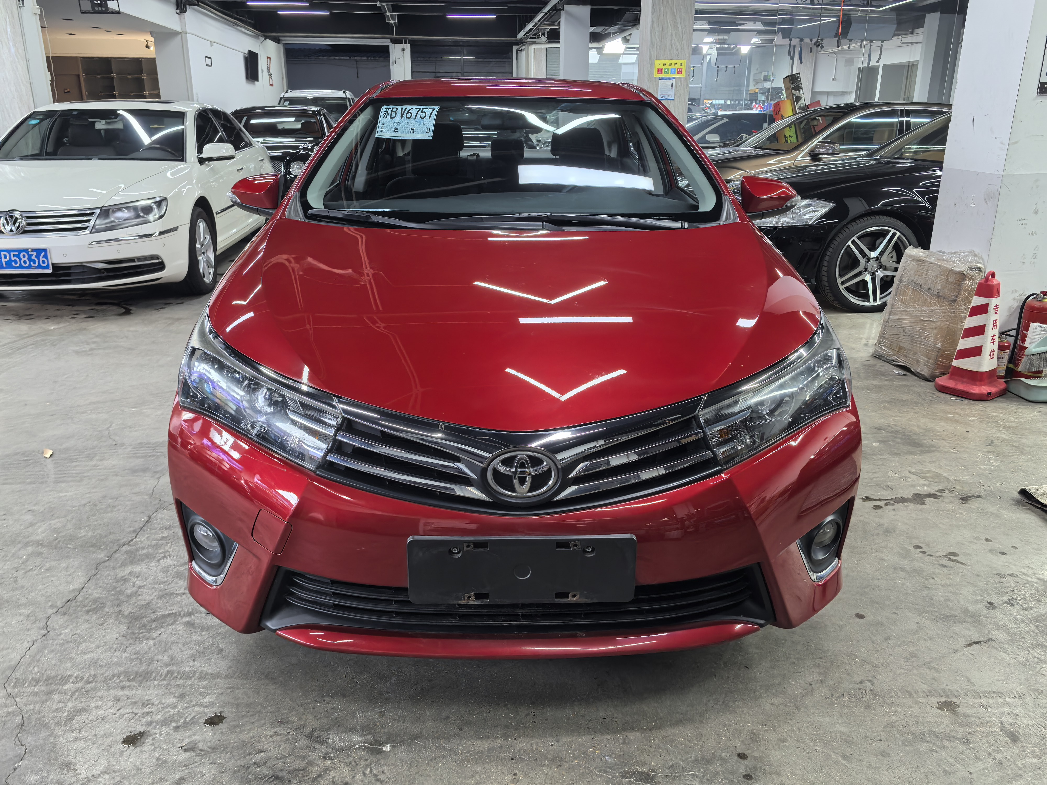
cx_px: 524
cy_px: 392
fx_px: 817
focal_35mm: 27
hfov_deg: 65.3
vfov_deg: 51.4
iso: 160
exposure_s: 1/100
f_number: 2
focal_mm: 6.35
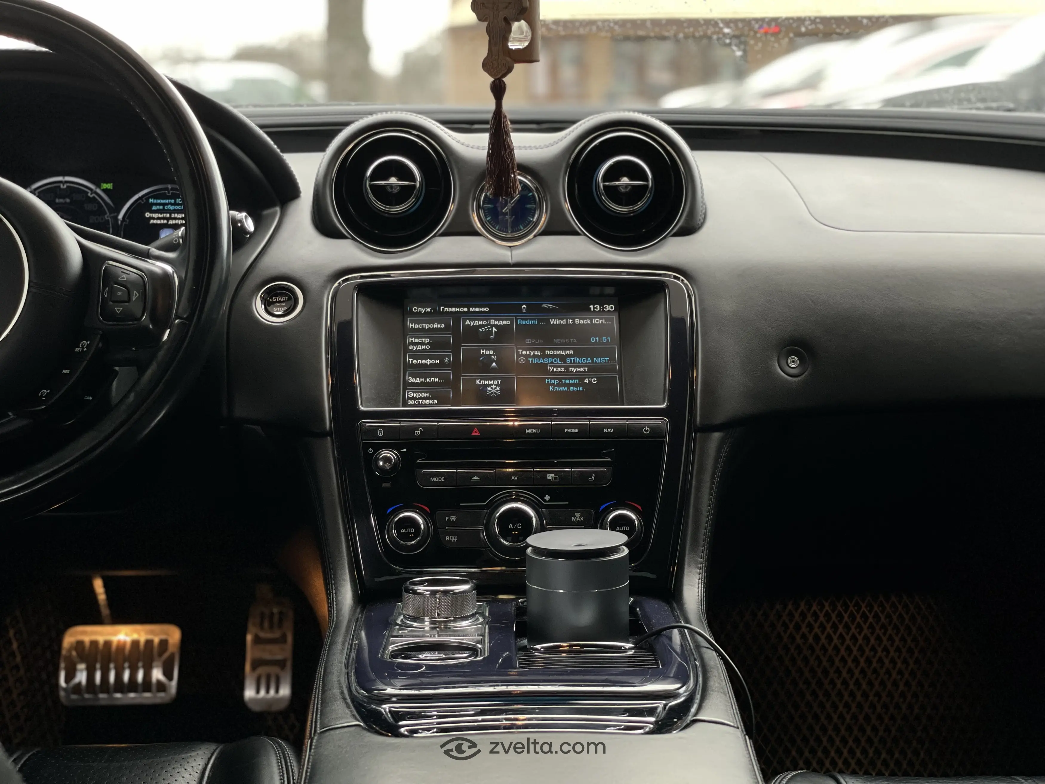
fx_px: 1570
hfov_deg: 36.8
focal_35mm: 52
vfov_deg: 28.0
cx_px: 522
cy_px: 392
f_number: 2
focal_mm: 6
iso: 250
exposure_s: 1/122
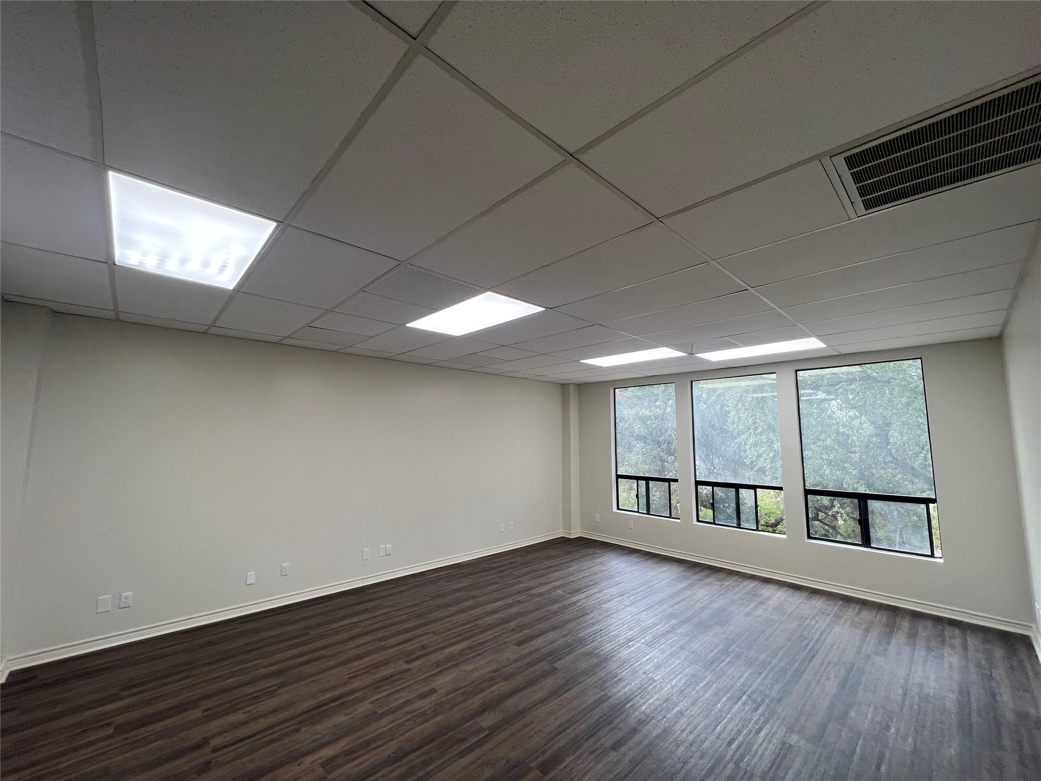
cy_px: 390
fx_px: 391
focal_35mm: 13
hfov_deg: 106.2
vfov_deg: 89.9
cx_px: 520
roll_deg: -0.4
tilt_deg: +5.5
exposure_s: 1/120
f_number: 1.8
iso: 64
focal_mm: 1.57
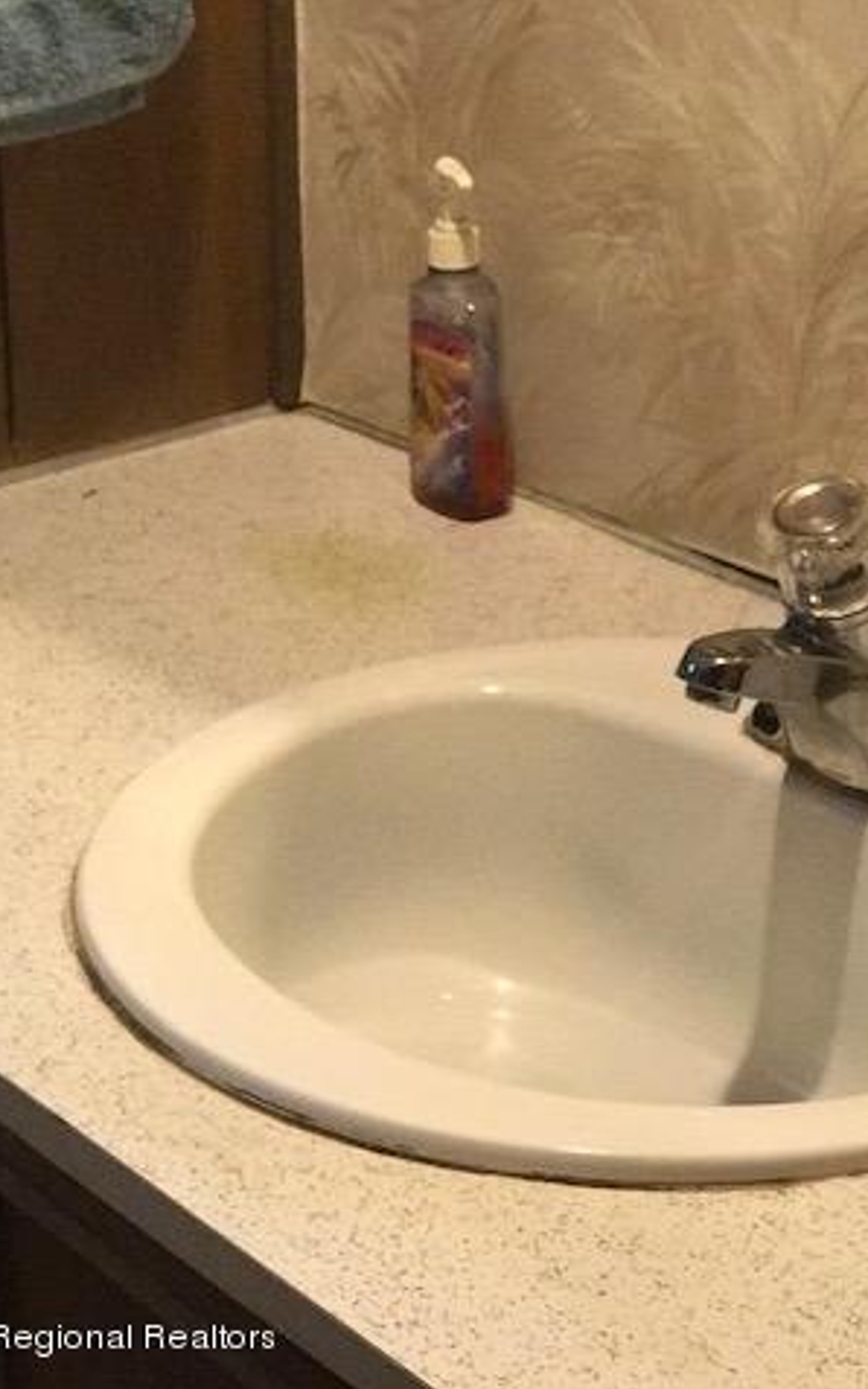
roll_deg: -0.4
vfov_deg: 25.5
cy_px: 696
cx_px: 498
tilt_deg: -22.9
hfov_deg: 16.1
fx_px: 3067
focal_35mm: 81
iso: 500
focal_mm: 6.6
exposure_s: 1/60
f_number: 2.8
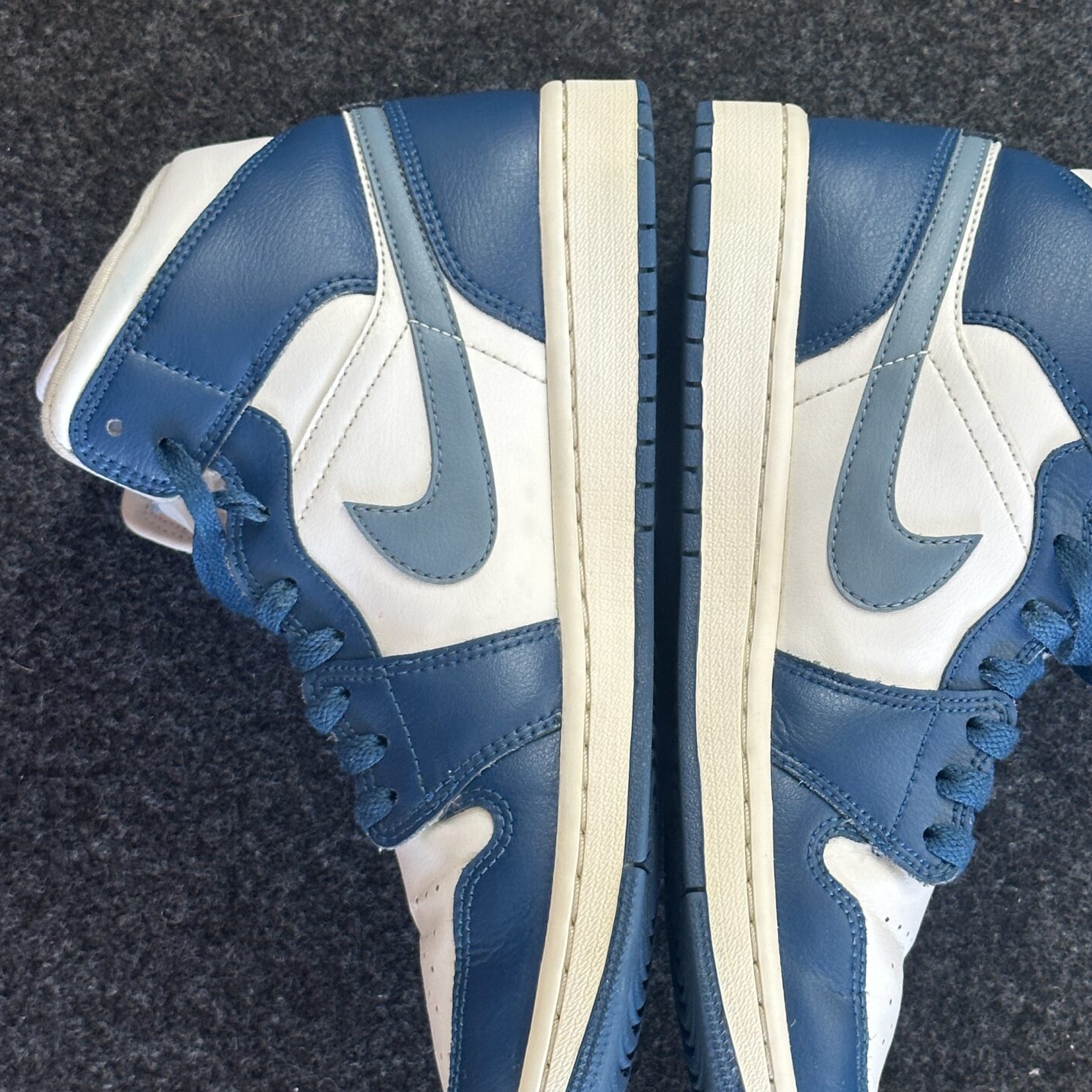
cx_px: 653
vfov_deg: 22.7
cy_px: 633
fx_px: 2712
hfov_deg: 22.7
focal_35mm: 76
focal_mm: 6.86
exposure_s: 1/50
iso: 125
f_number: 1.78
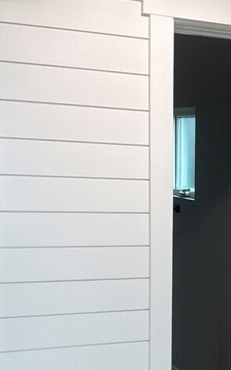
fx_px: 785
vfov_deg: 25.9
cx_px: 260
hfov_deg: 16.2
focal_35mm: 78
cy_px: 302
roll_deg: -2.0
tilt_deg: -9.8
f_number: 1.78
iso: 160
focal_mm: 6.76
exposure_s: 1/120
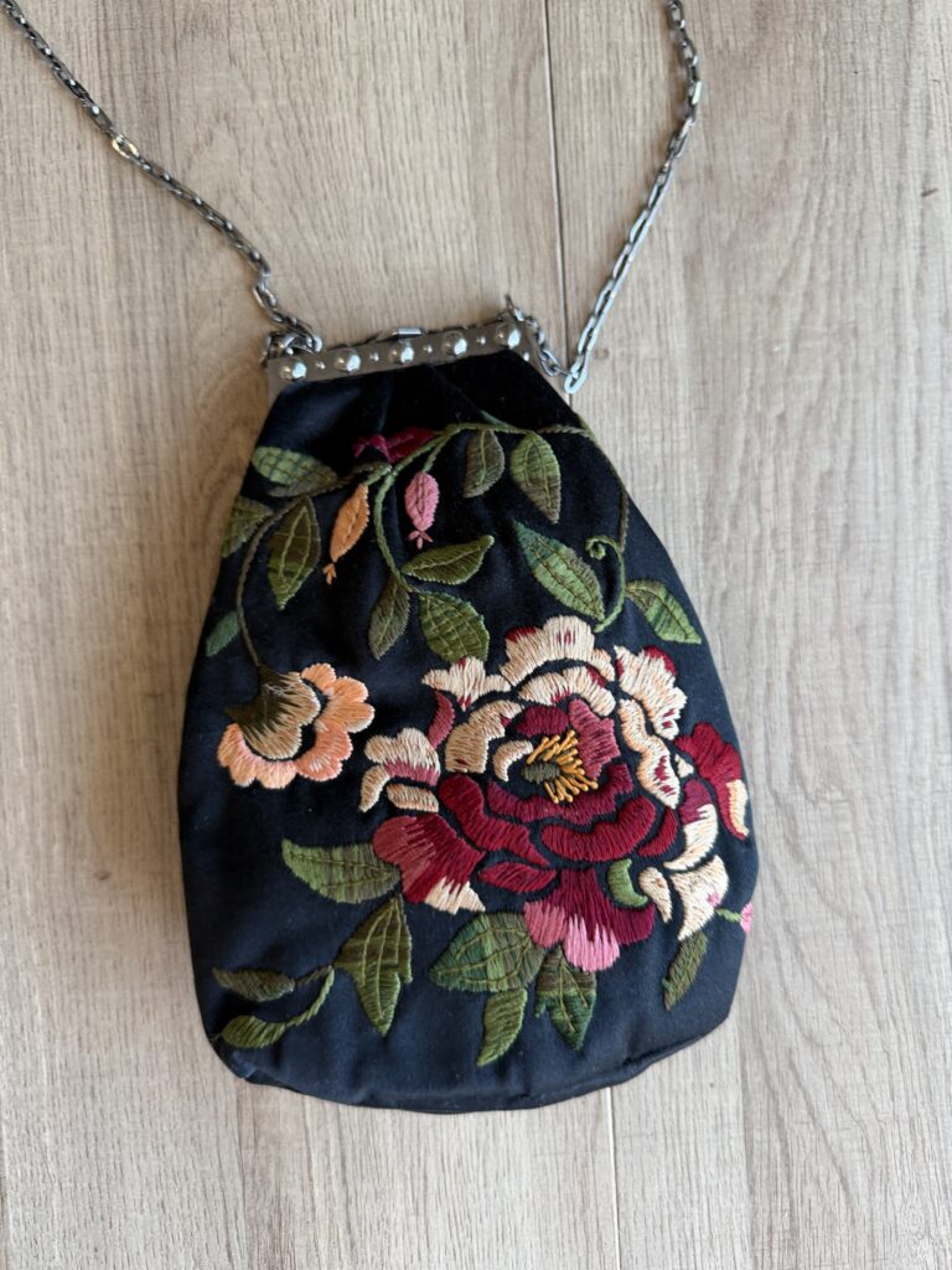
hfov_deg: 56.8
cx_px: 476
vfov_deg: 71.6
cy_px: 635
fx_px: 880
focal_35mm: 24
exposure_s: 1/121
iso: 125
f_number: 1.78
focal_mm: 6.76
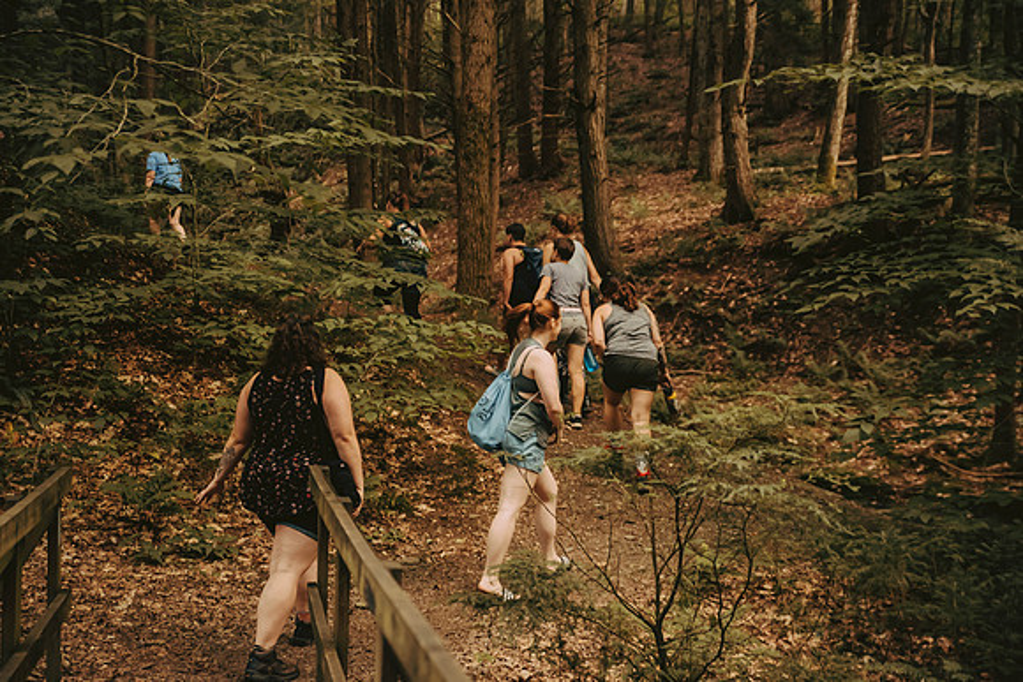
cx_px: 512
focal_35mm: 55
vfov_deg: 24.6
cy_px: 341
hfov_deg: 36.2
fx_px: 1563
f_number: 2.8
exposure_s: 1/200
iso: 2500
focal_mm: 55
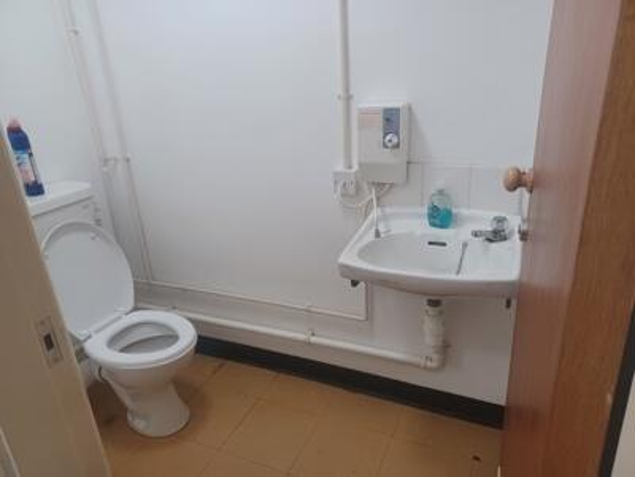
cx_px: 318
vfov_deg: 54.9
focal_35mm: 25
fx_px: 459
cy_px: 238
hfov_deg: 69.4
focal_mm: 4.6
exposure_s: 1/50
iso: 200
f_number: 1.8
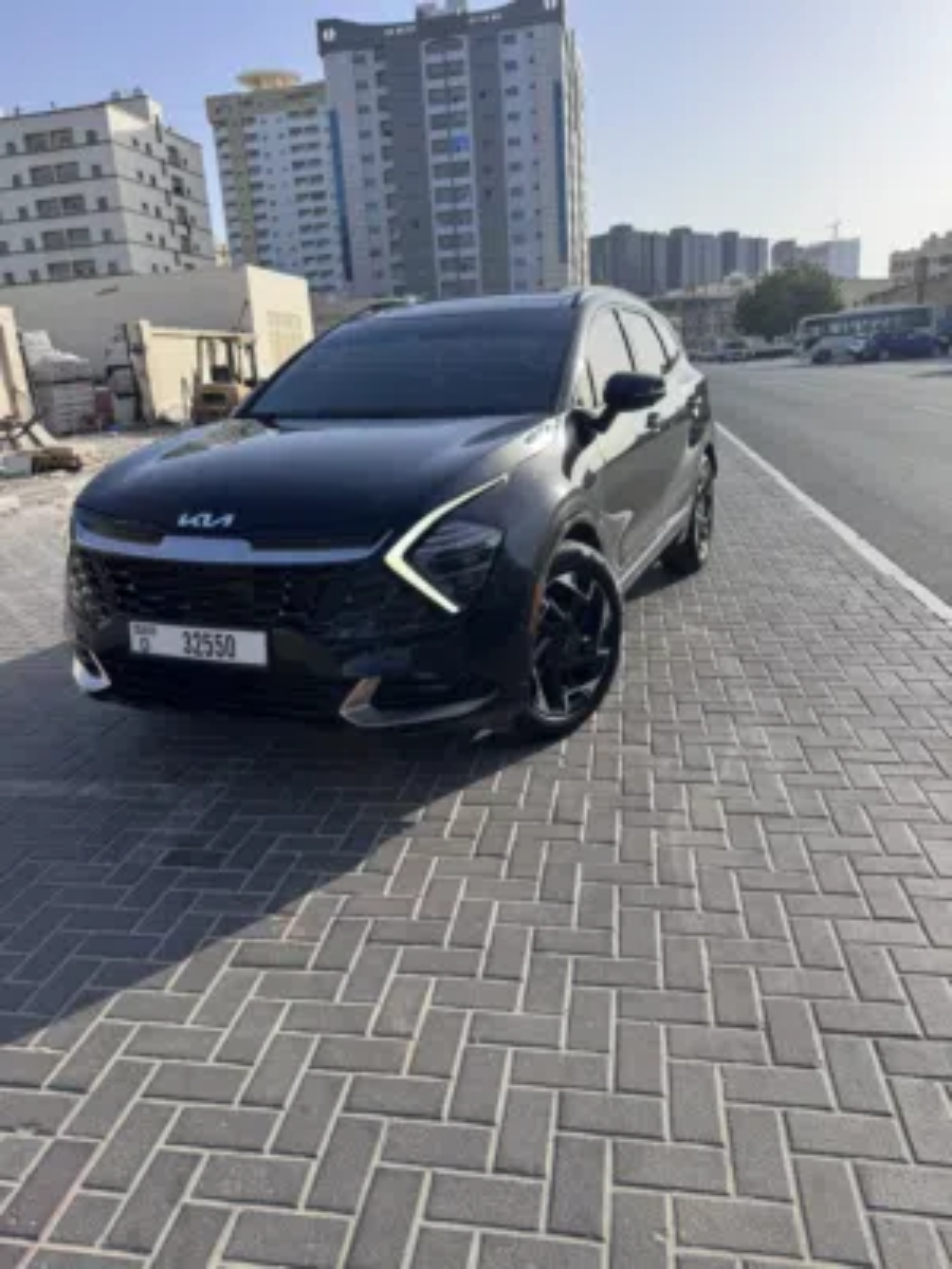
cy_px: 634
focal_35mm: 24
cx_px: 476
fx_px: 880
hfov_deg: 56.8
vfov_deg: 71.6
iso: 80
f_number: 1.78
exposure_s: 1/3096
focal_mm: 6.76
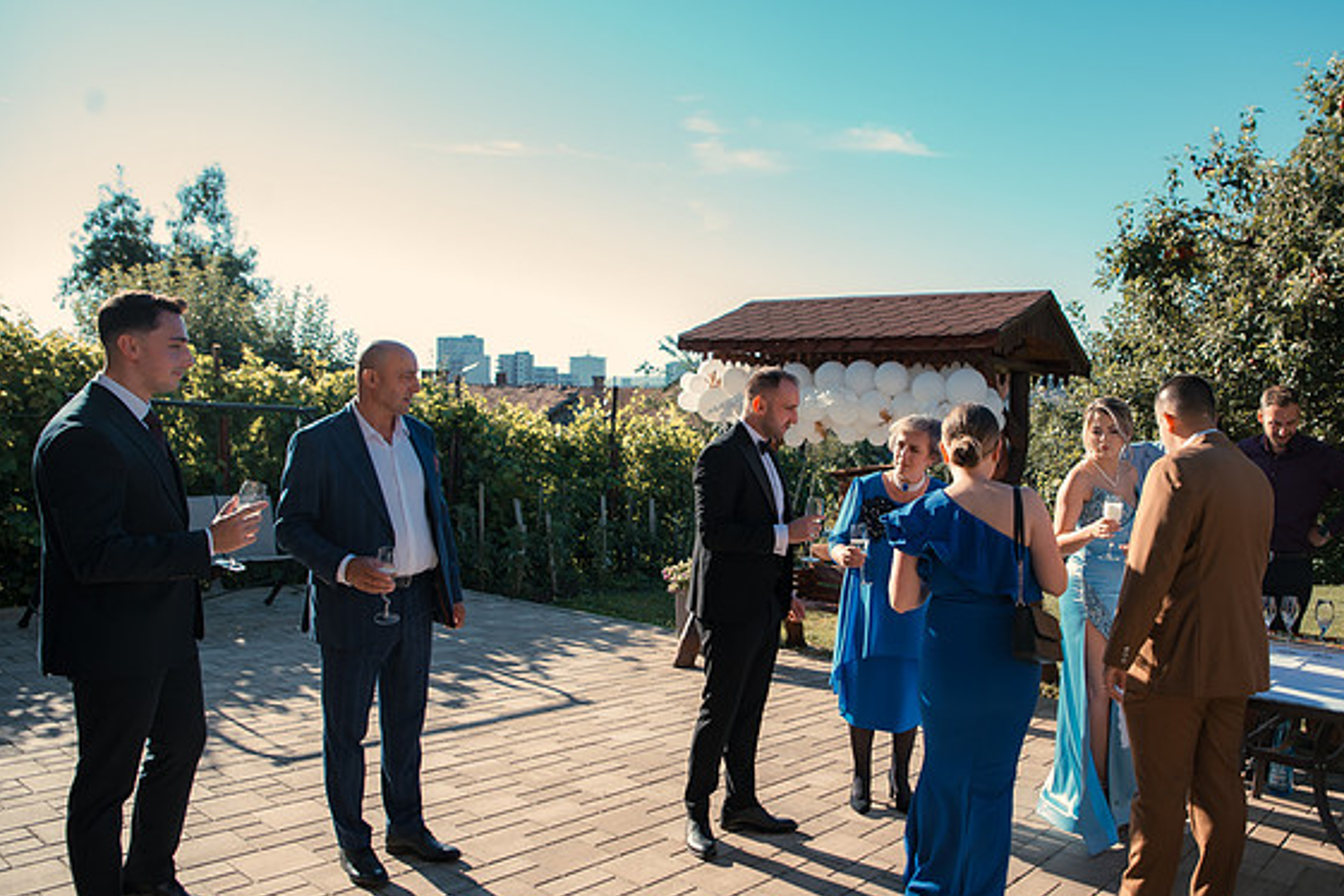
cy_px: 413
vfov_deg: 47.9
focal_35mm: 27
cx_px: 750
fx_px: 1008
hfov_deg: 67.2
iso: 100
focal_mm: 24
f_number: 3.5
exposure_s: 1/250
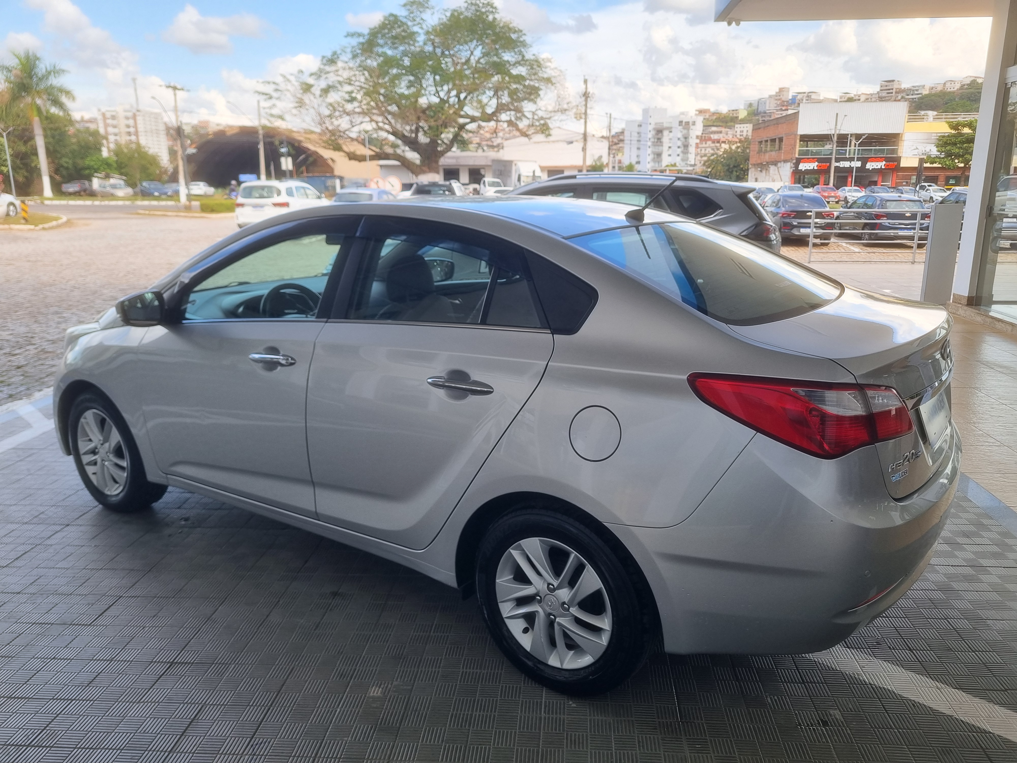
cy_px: 382
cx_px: 508
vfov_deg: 53.1
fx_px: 764
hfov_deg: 67.3
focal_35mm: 26
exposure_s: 1/381
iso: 50
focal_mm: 5.4
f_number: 1.8
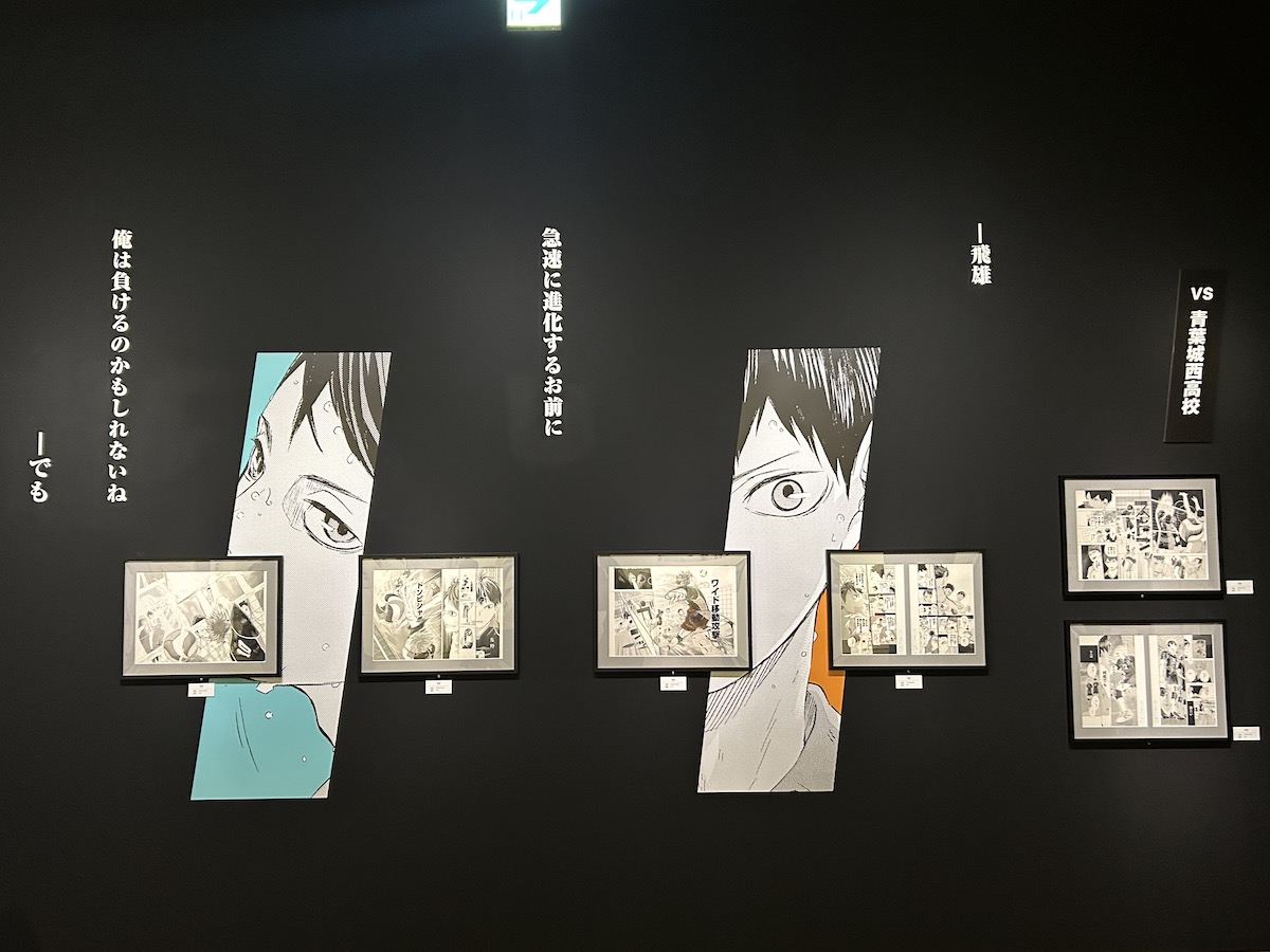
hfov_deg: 67.3
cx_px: 635
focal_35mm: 26
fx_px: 954
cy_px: 476
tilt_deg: +4.0
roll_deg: +1.4
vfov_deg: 53.1
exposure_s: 1/33
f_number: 1.5
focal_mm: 5.7
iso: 400
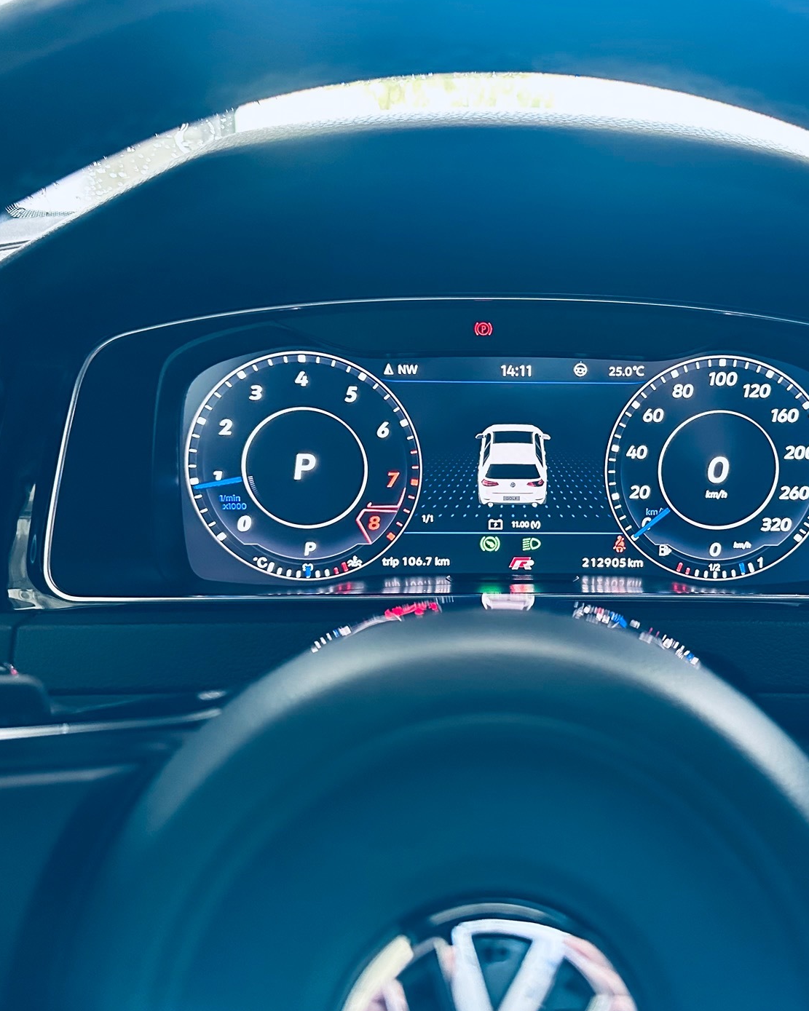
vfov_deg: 52.8
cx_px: 555
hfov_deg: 42.6
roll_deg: -0.7
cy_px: 485
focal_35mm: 34
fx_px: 1018
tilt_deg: -17.3
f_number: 1.78
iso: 640
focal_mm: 6.86
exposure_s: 1/60
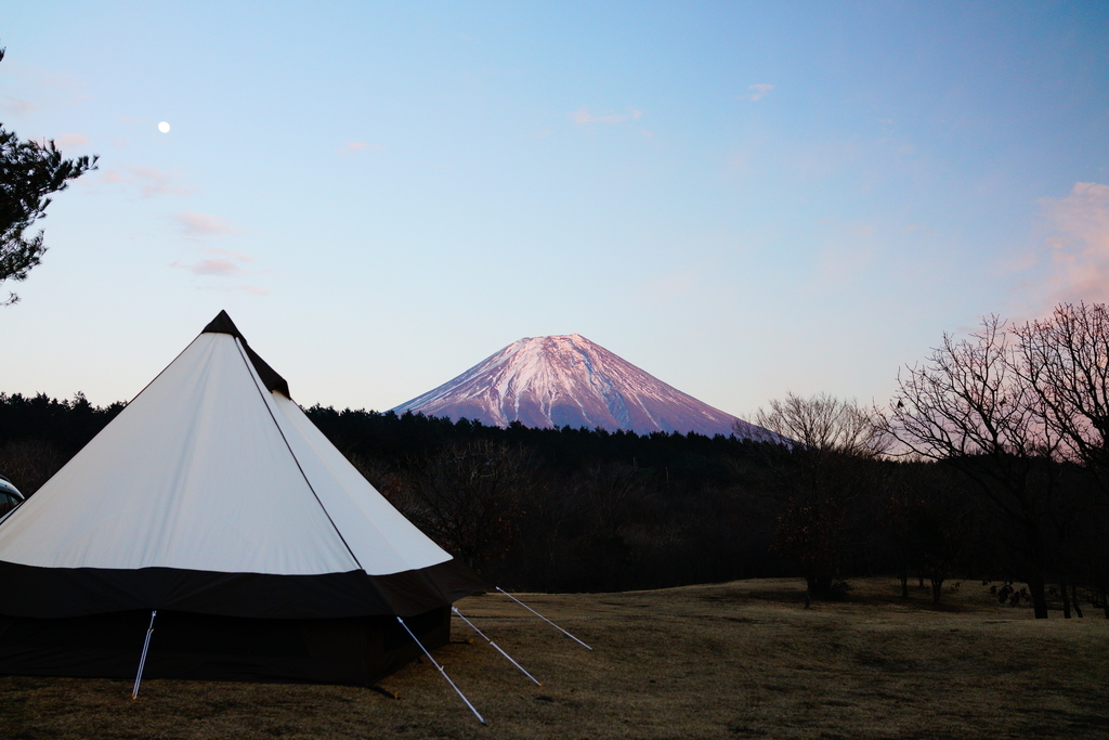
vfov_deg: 37.9
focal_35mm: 35
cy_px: 370
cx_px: 554
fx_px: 1078
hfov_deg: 54.4
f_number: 4
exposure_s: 1/160
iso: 1600
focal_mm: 35
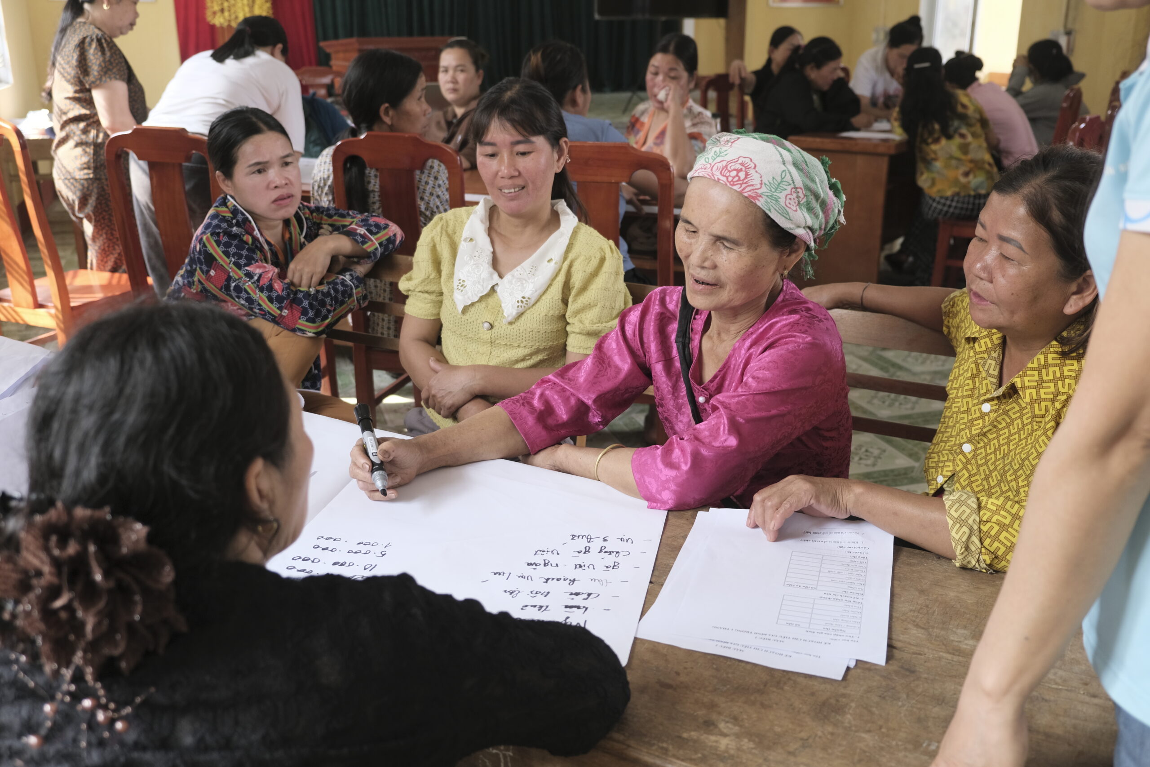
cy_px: 384
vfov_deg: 40.0
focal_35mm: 33
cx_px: 575
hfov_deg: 57.2
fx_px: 1054
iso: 320
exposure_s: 1/100
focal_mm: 22.3
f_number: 3.2
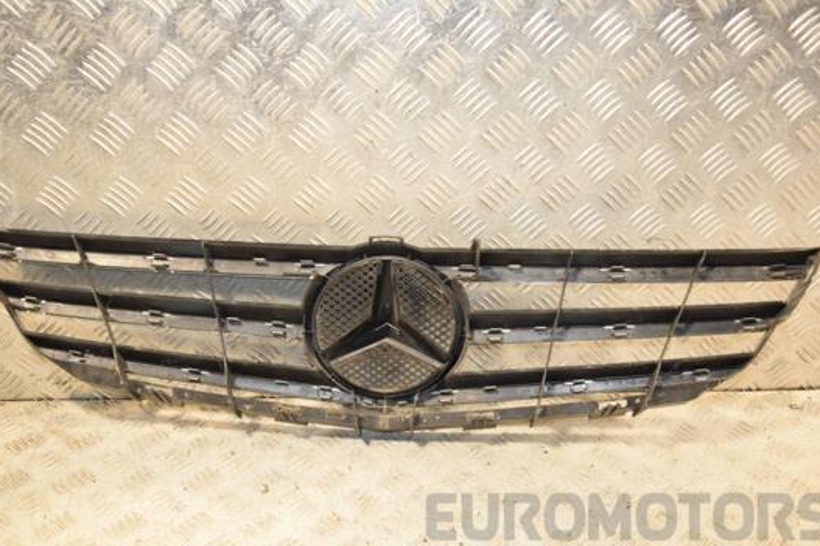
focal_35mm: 41
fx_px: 934
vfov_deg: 32.6
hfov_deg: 47.4
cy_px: 310
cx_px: 397
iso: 800
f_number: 5
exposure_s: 1/200
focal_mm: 24
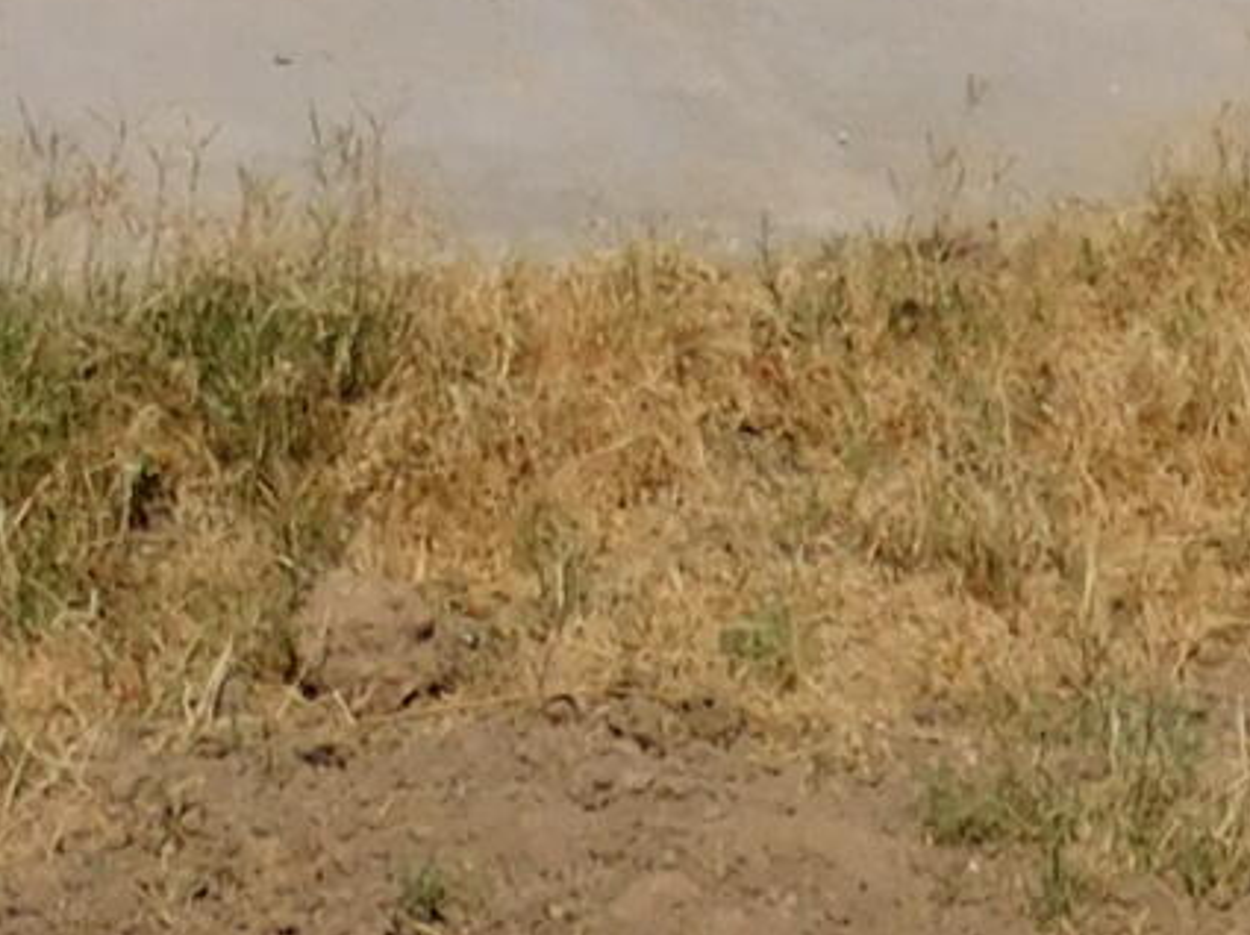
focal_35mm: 212
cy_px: -2076
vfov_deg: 6.3
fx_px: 7649
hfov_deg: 9.3
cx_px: 597
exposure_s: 1/1000
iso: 125
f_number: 6.4
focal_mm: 5.3
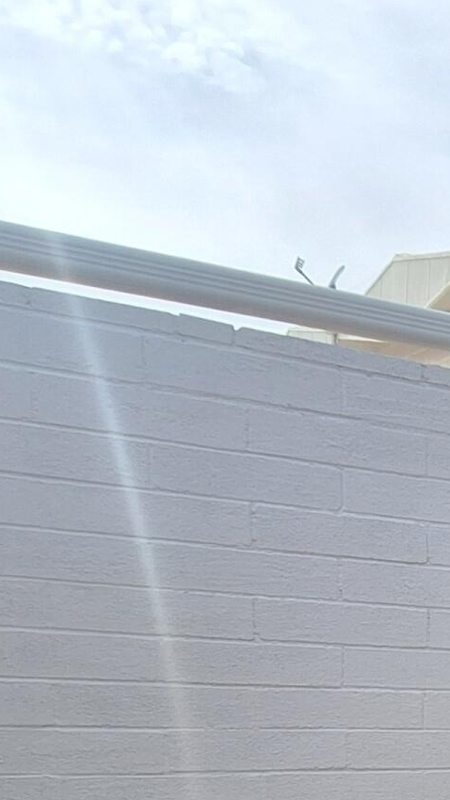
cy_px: 894
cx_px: 729
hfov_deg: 19.8
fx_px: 1061
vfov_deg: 35.1
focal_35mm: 50
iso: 40
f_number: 2.2
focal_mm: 1.74
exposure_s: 1/1825
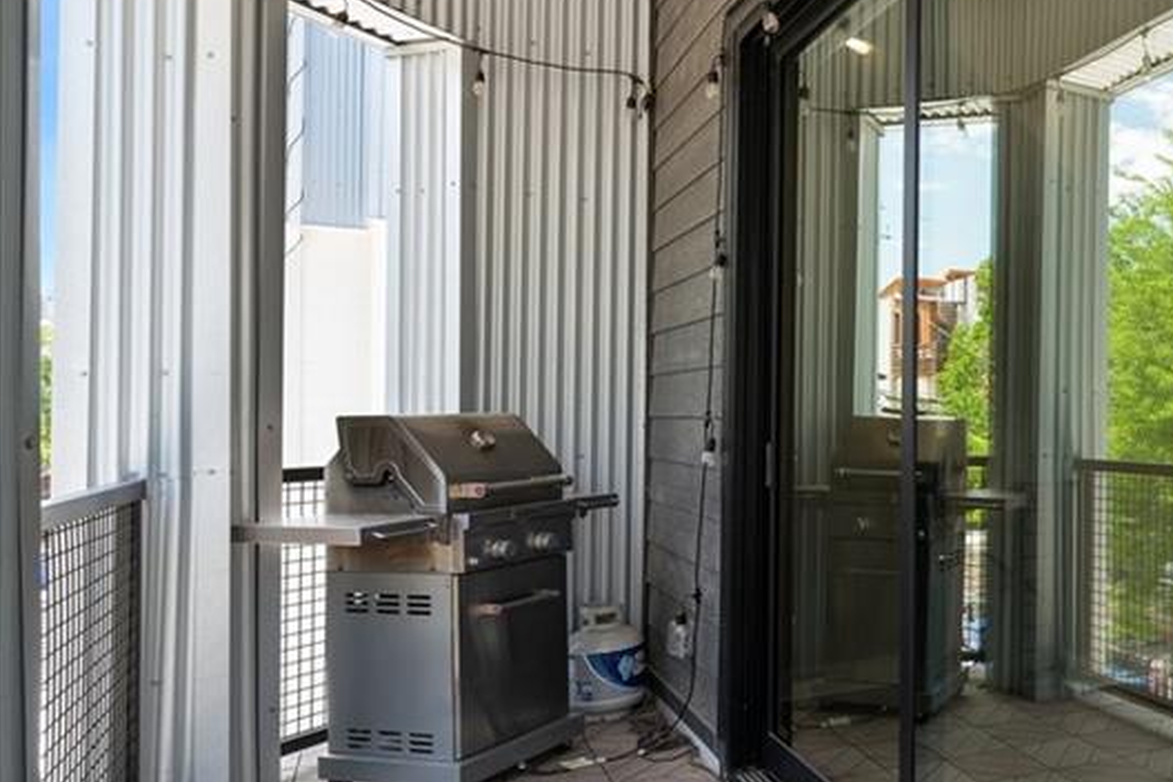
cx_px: 1064
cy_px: 404
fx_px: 1010
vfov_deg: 42.3
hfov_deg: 52.6
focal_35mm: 31
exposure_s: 1/10
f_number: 7.1
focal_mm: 16
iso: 64
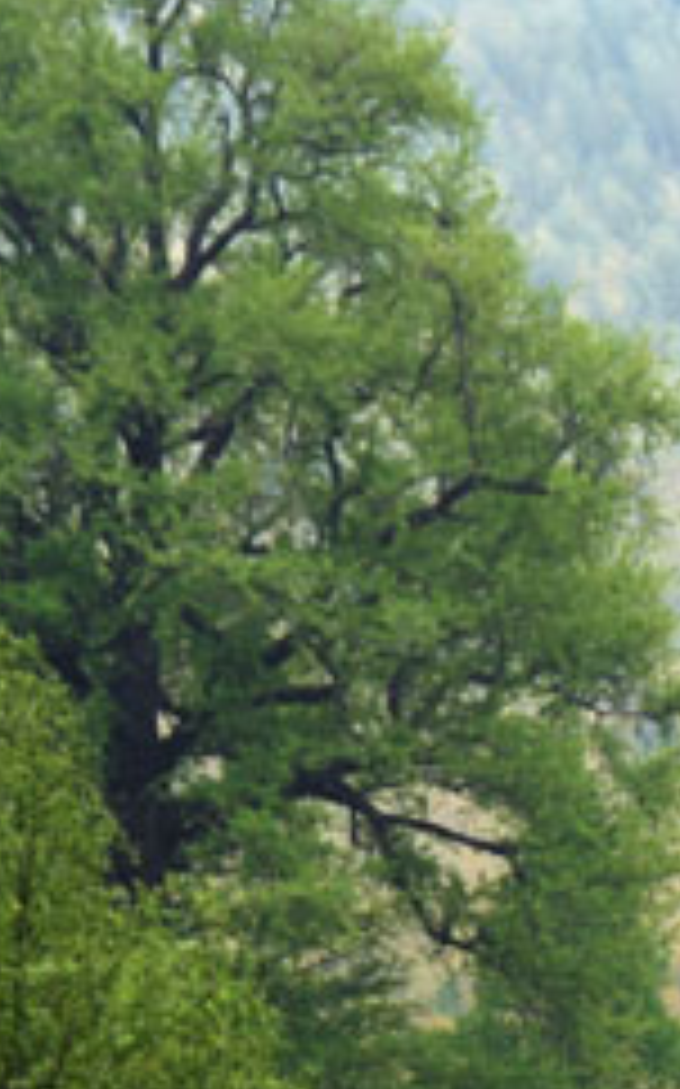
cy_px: 1010
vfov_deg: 5.6
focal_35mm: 376
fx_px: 11176
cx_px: 892
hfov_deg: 3.5
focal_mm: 85
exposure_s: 1/320
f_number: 6.3
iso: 100
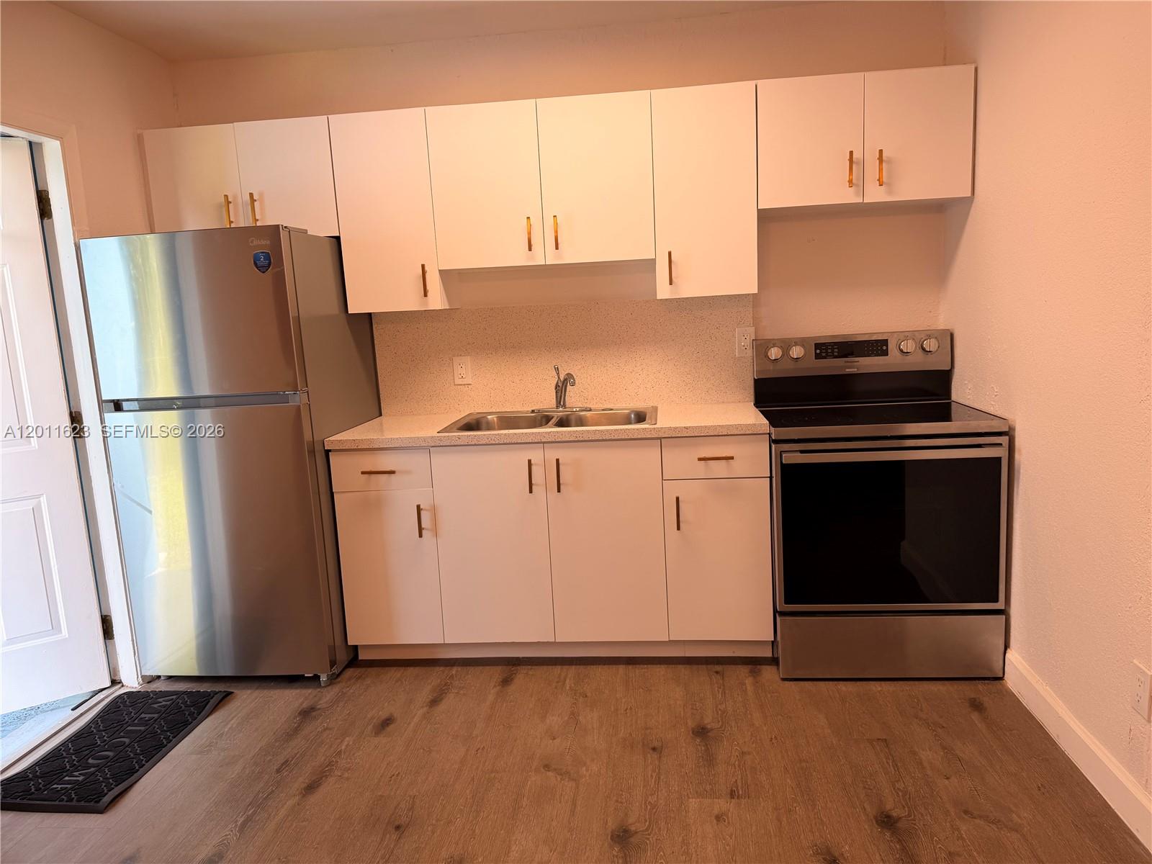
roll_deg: +3.2
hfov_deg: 71.6
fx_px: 799
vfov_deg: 56.8
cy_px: 432
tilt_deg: -8.0
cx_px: 576
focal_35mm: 24
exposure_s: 1/122
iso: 80
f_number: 1.78
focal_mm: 6.76
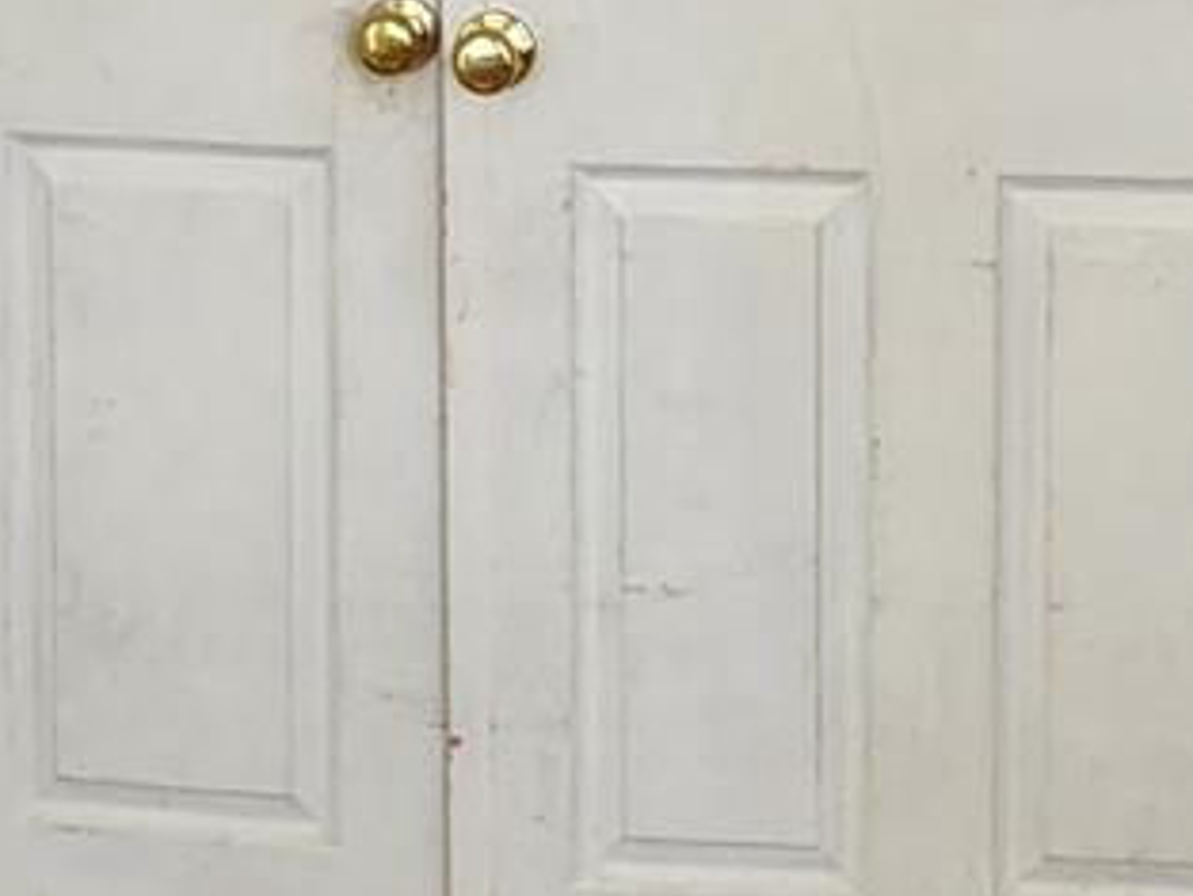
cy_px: -465
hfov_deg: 22.9
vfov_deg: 15.9
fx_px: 2931
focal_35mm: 85
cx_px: 758
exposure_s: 1/40
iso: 320
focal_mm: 2.2
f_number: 2.2
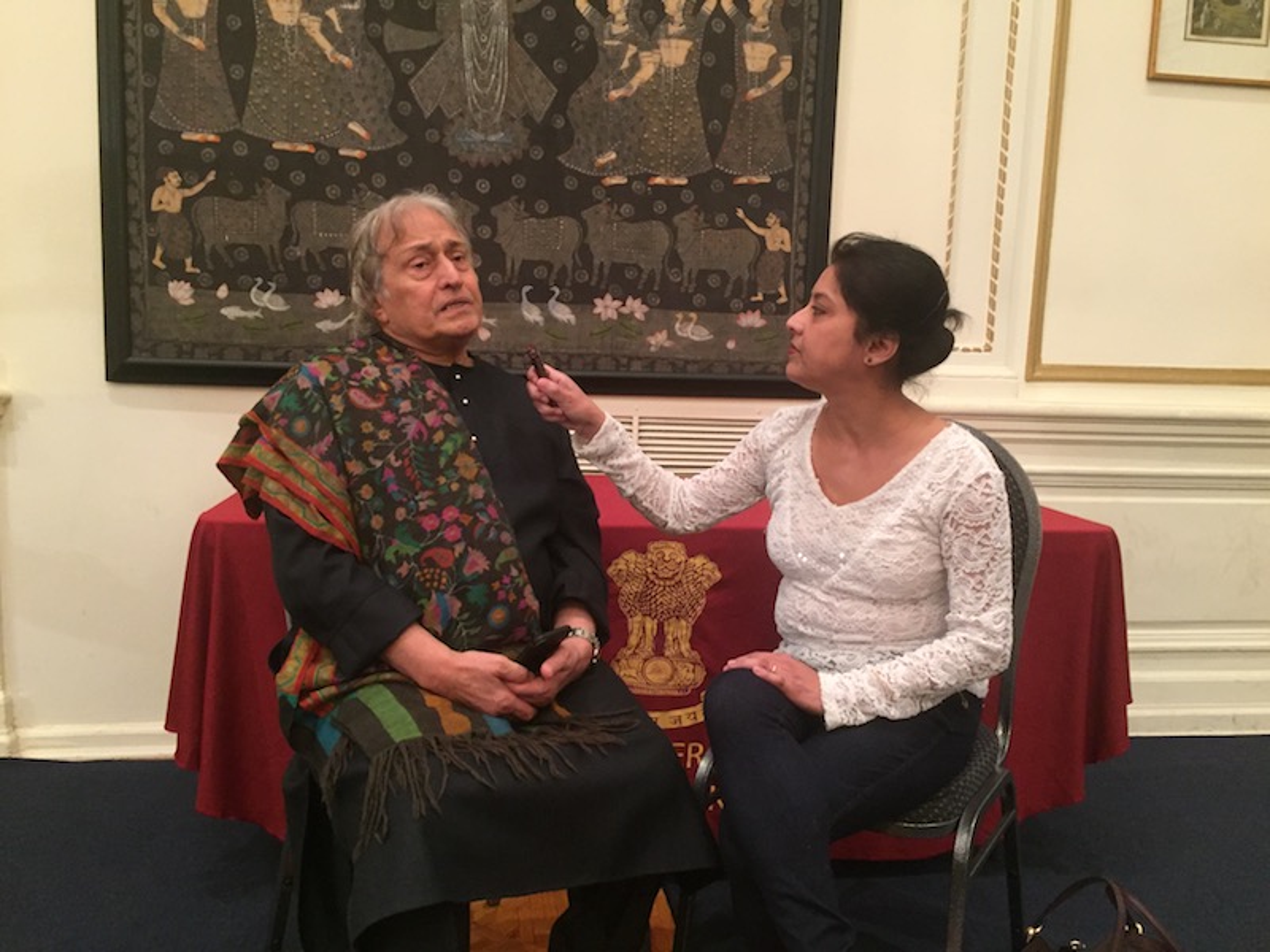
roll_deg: -2.4
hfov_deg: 61.7
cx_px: 635
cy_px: 476
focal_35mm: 29
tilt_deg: -7.2
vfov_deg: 48.2
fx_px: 1064
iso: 250
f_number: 2.2
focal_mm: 4.15
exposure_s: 1/24
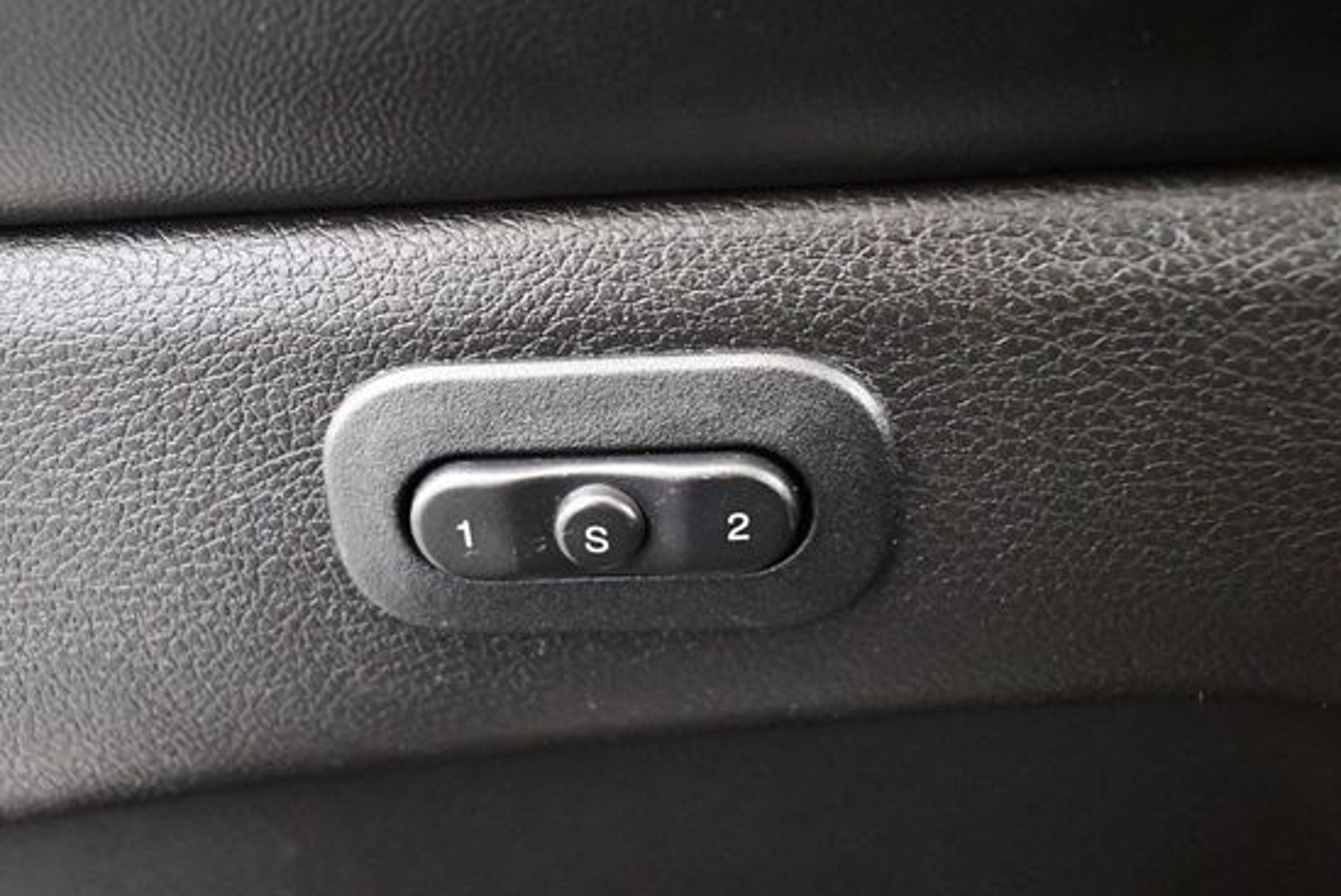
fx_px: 1566
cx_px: 584
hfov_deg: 46.3
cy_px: 471
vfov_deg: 31.9
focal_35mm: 42
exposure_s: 1/60
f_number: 3.5
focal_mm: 18
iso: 10000
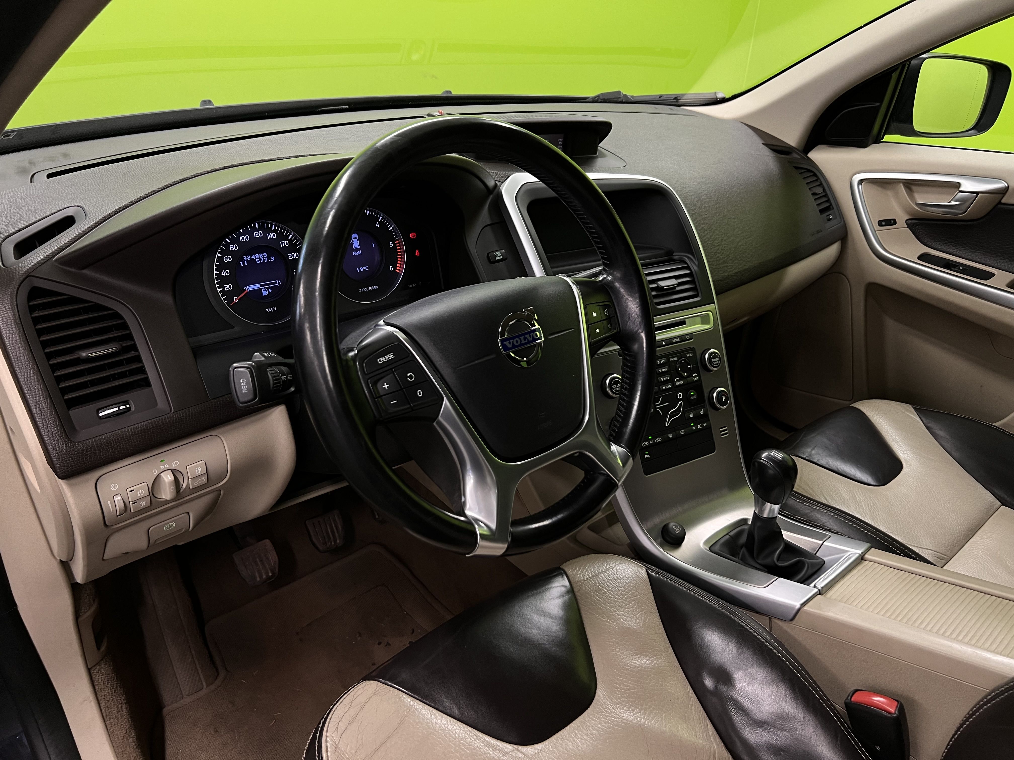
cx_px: 507
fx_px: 762
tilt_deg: -26.3
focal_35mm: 26
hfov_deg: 67.3
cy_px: 380
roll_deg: -3.0
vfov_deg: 53.1
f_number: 1.5
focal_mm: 5.7
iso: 125
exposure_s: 1/50
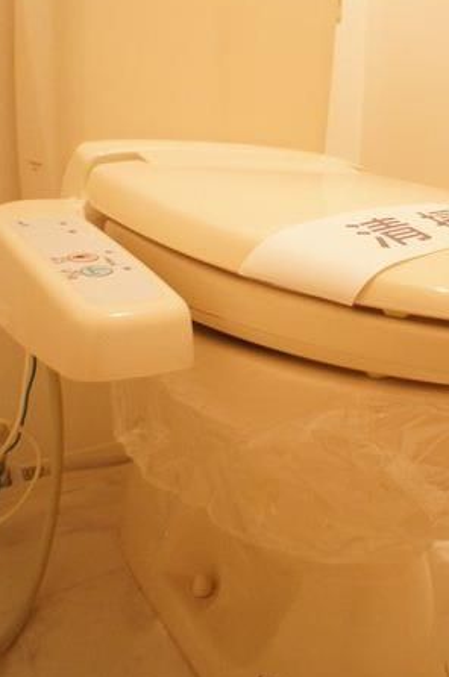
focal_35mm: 43
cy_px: 200
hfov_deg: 30.5
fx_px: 808
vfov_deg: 44.5
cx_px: 341
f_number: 2.8
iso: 1600
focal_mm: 16
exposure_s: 1/50
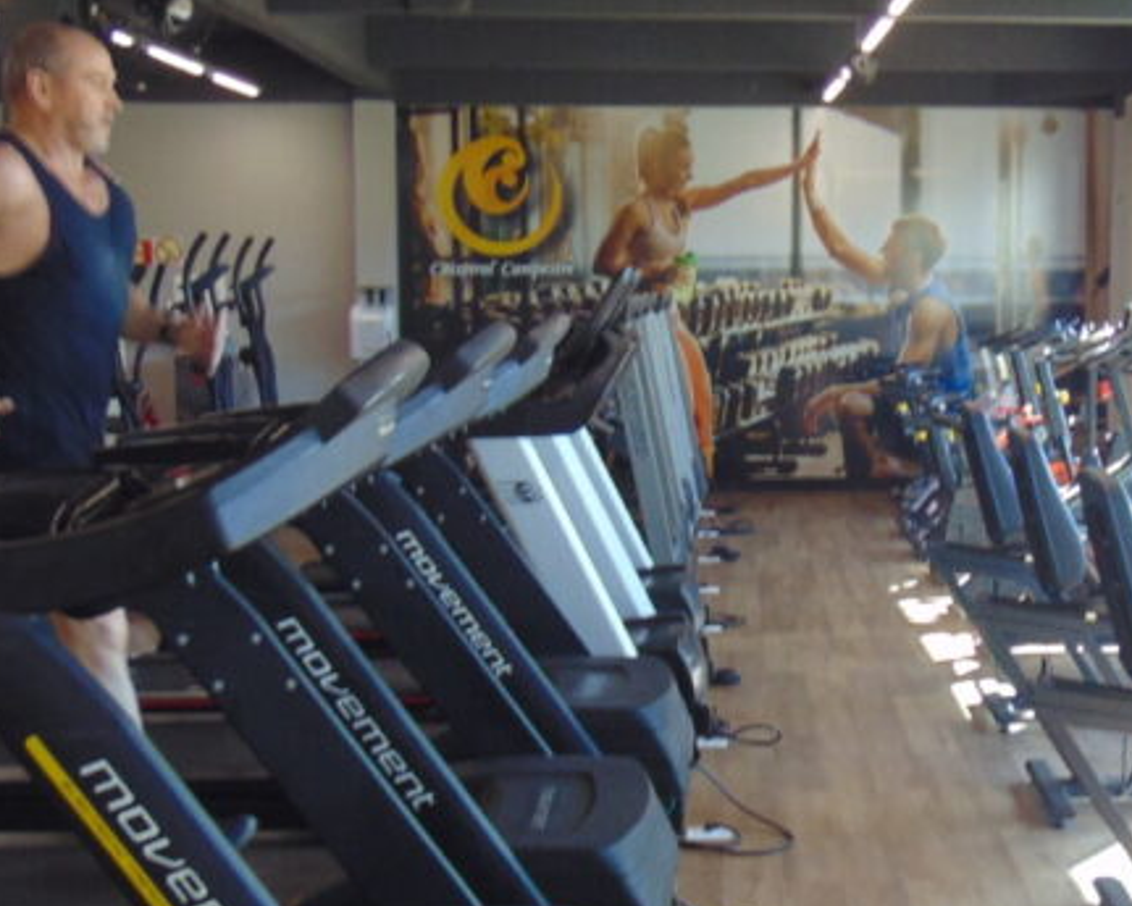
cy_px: 478
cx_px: 825
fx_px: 1944
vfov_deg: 26.2
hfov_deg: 32.0
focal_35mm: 58
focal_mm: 4.5
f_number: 3
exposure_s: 1/50
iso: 80
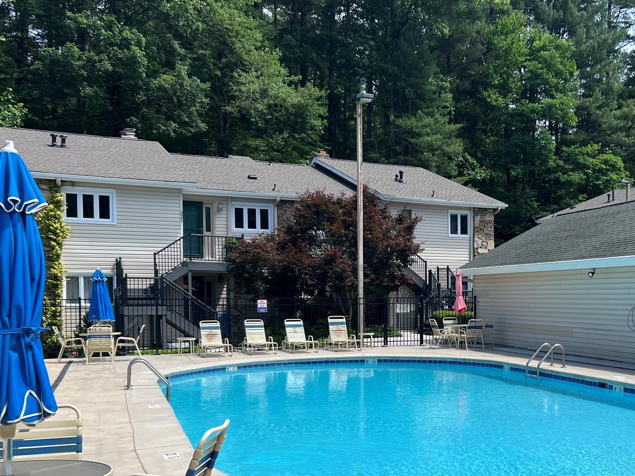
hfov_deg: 43.5
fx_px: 770
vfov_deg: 34.0
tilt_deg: -1.8
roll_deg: +0.5
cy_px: 320
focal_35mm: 42
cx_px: 466
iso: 50
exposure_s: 1/3356
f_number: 1.5
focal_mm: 5.7
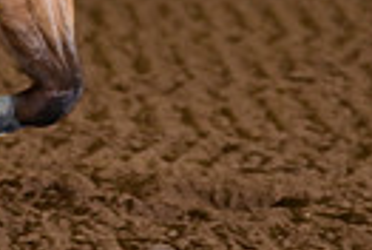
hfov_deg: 3.3
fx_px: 6411
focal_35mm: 619
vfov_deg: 2.2
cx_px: -82
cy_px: -268
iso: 1000
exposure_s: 1/200
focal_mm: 140
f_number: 3.2
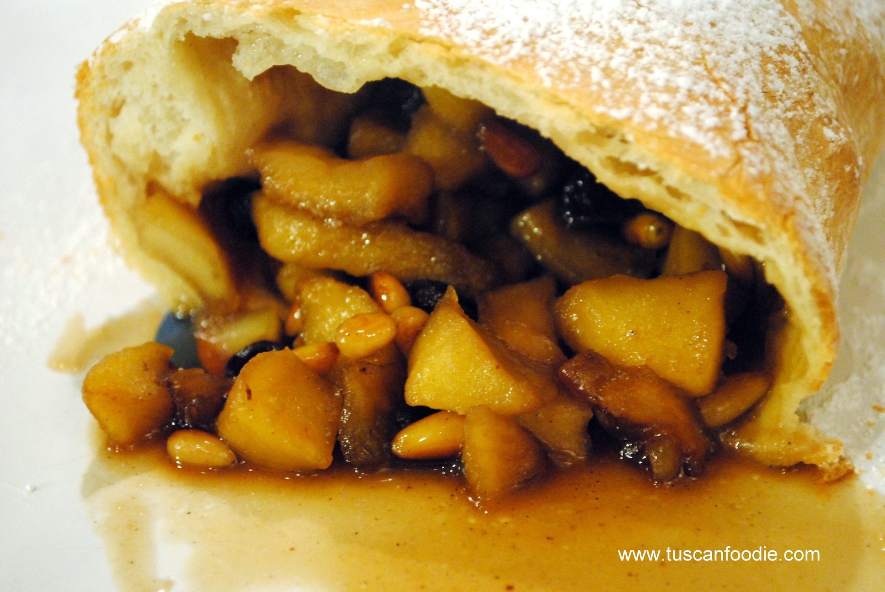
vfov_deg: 16.6
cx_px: 442
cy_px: 296
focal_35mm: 82
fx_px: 2031
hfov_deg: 24.6
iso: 1600
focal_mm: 55
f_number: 5.6
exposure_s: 1/25
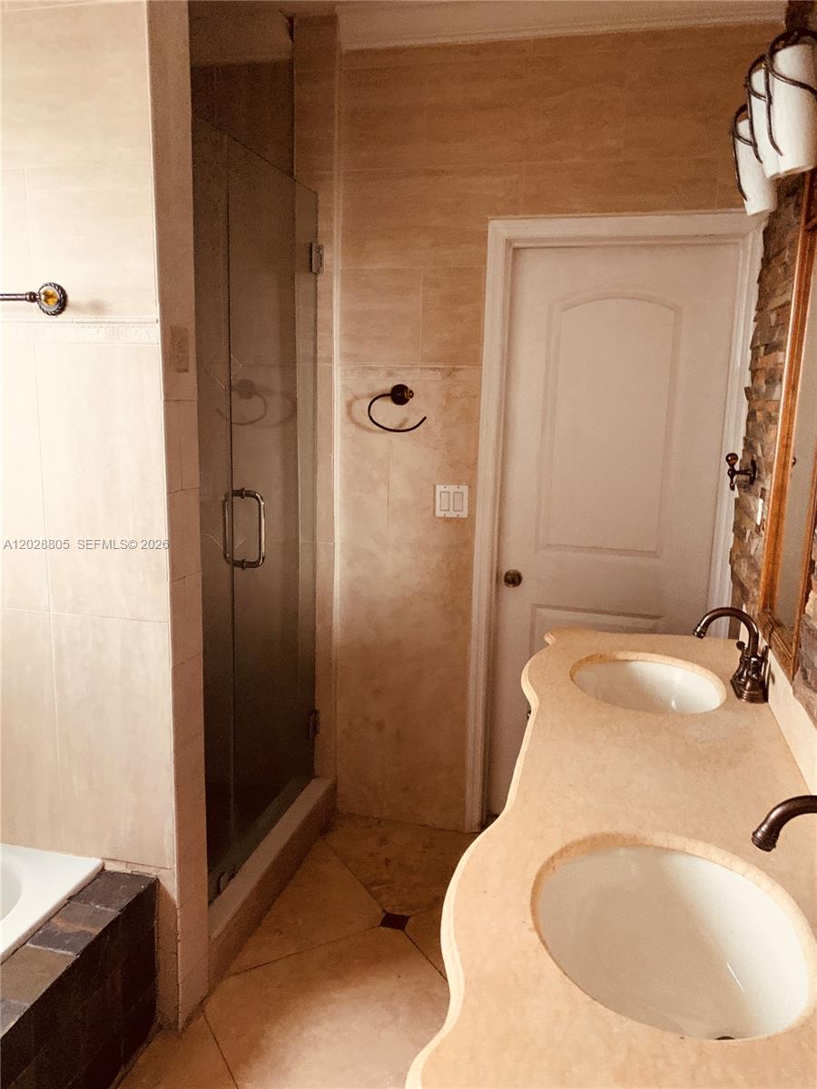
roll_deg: -0.2
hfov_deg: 53.1
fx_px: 818
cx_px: 408
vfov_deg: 67.3
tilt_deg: -9.9
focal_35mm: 26
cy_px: 544
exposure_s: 1/30
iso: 500
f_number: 1.8
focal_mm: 4.25
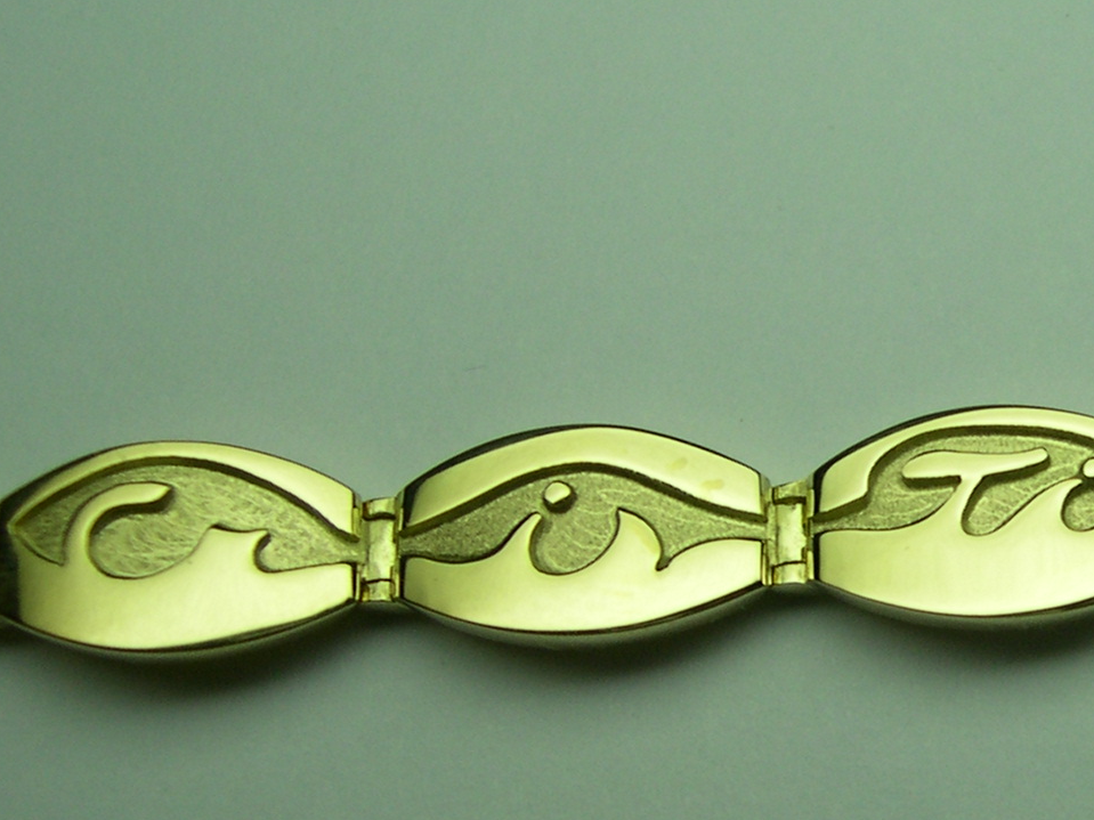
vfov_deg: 16.4
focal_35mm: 90
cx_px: 1201
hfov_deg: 20.7
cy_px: 563
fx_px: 2844
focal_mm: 8
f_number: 2.8
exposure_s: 1/464
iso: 100
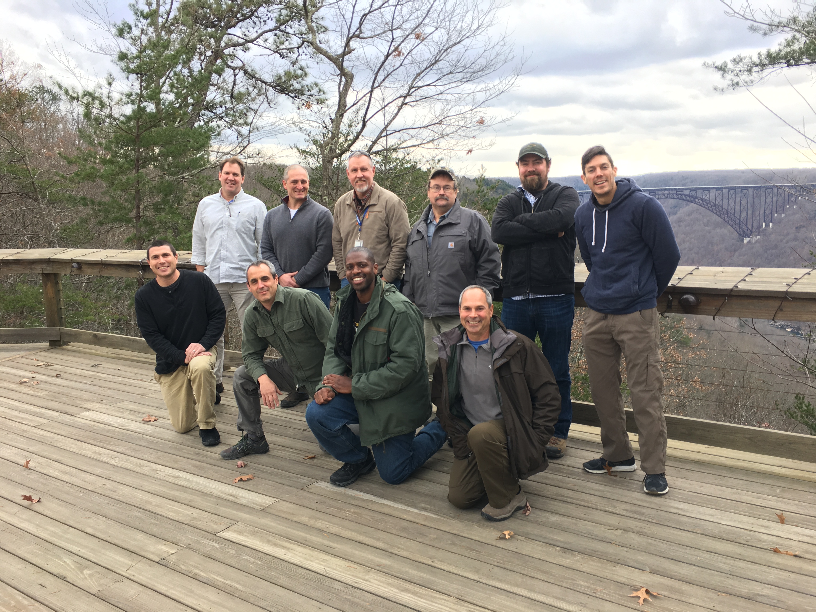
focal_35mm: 29
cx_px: 408
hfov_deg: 61.7
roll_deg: +1.5
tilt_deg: -8.4
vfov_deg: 48.2
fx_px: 684
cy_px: 306
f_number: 2.2
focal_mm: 4.15
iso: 25
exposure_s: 1/120
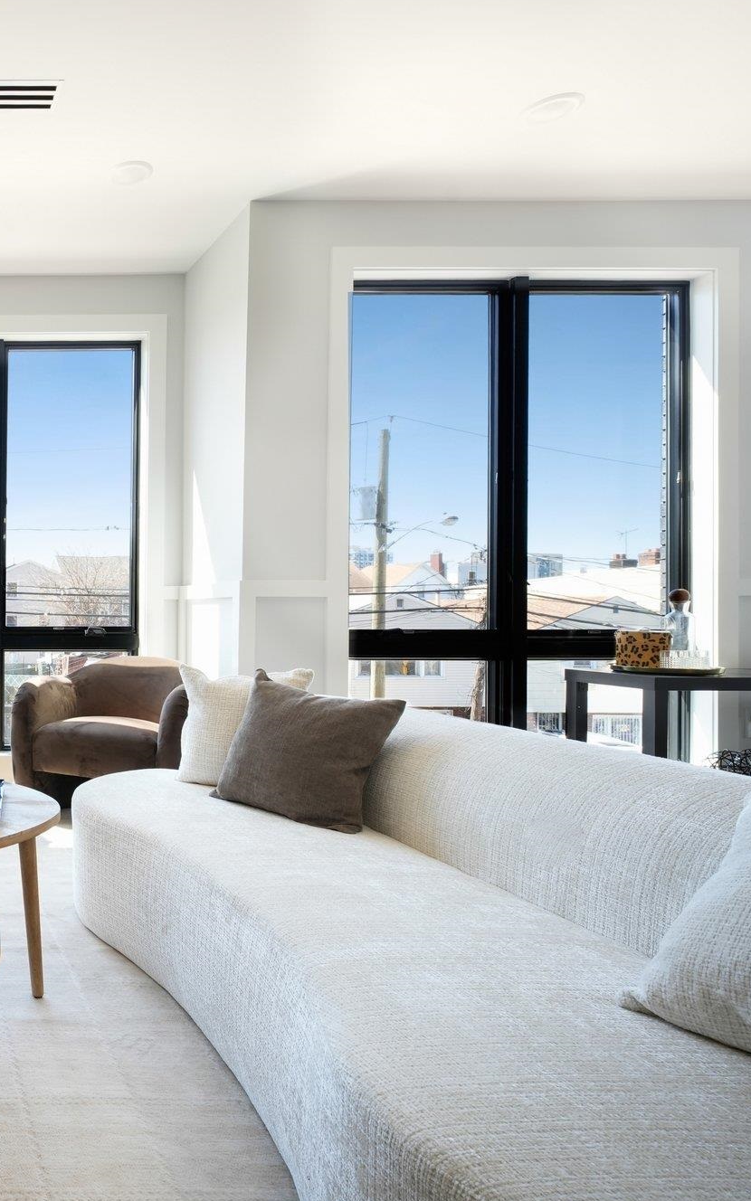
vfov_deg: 79.7
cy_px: 599
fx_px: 720
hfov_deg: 40.8
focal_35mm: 22
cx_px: -123
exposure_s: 1/10
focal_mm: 14
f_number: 8
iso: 250
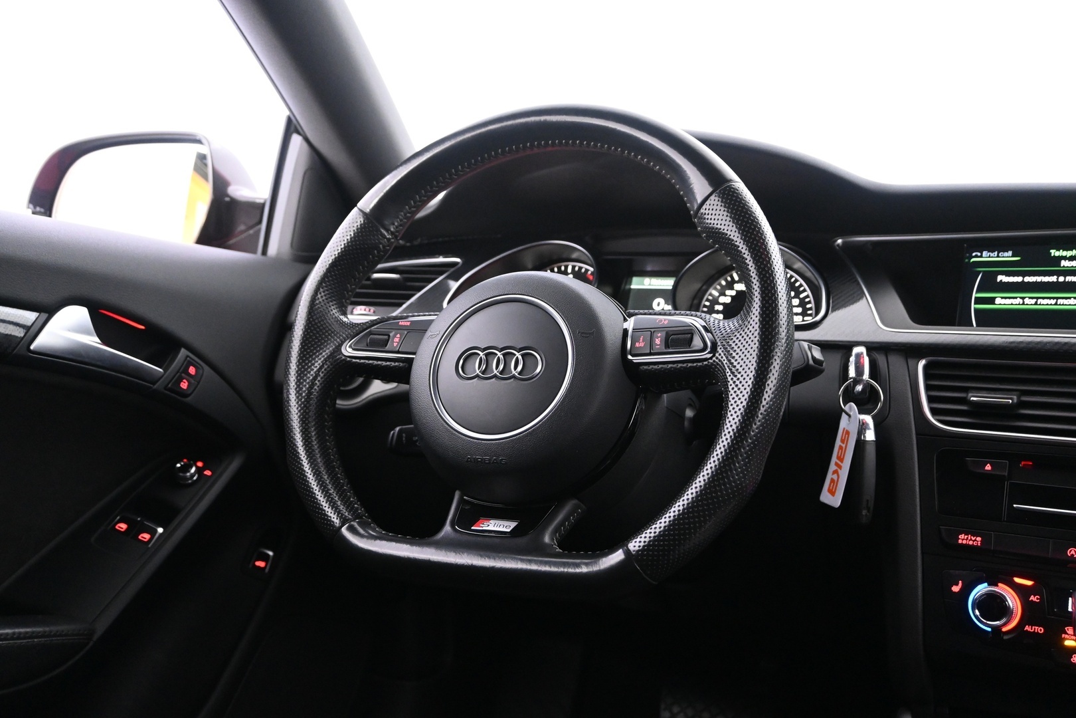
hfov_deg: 57.2
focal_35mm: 33
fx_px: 986
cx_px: 538
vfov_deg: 40.0
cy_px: 359
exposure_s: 1/15
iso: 3200
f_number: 4
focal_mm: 22
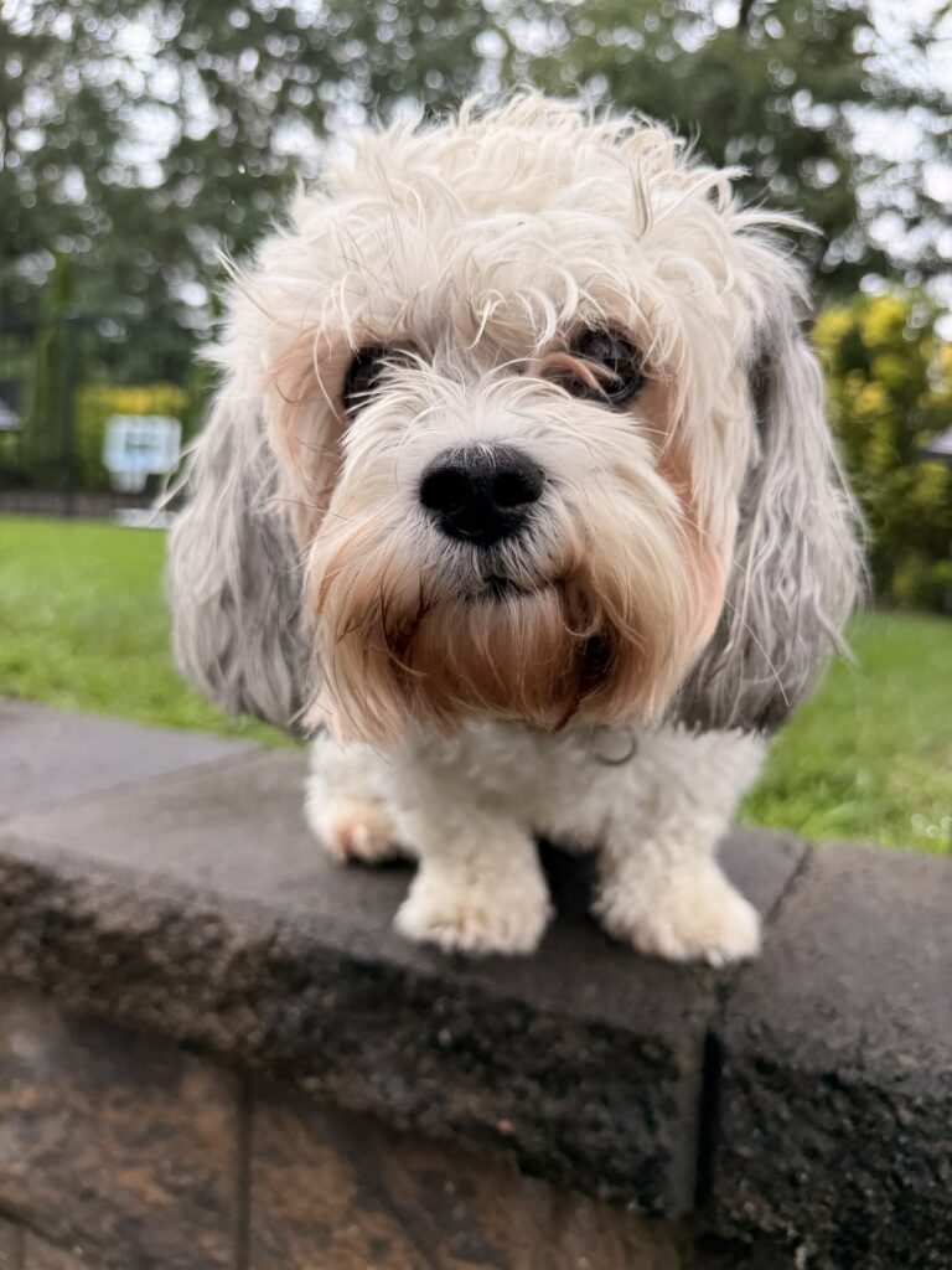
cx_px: 476
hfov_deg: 56.8
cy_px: 635
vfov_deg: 71.6
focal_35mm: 24
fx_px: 880
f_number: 1.78
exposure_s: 1/1046
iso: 80
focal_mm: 6.76
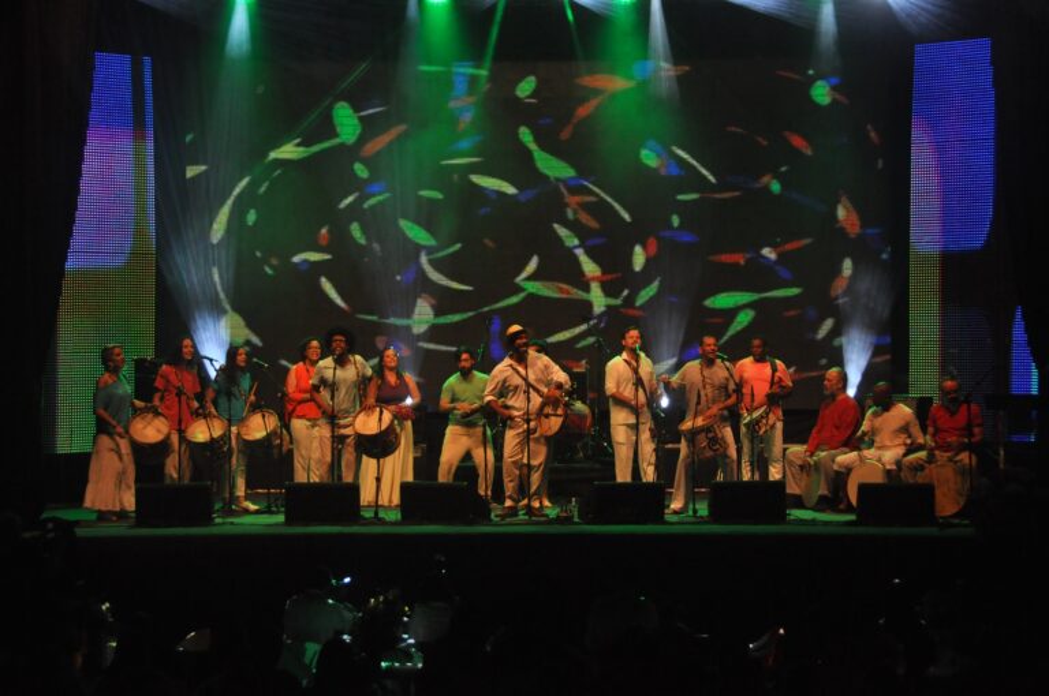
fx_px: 3492
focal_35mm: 120
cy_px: 348
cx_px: 524
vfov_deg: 11.4
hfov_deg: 17.1
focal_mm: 80
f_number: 5
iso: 1600
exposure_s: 1/250
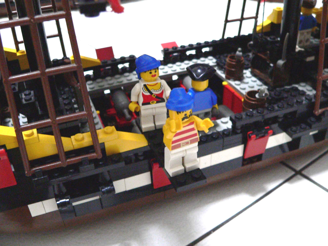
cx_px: 164
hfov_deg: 51.4
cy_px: 123
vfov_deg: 39.7
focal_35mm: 36
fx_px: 341
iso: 200
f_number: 2.8
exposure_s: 1/4
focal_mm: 6
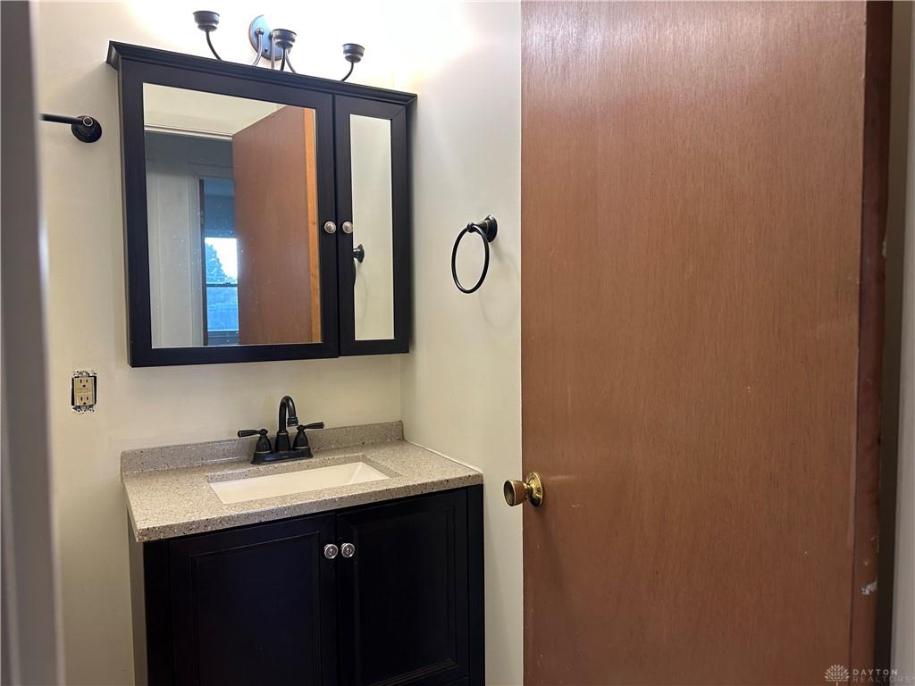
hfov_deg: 71.6
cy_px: 343
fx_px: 634
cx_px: 458
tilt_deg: -2.8
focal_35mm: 24
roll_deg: +0.0
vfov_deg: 56.8
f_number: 1.78
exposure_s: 1/60
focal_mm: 6.86
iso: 160
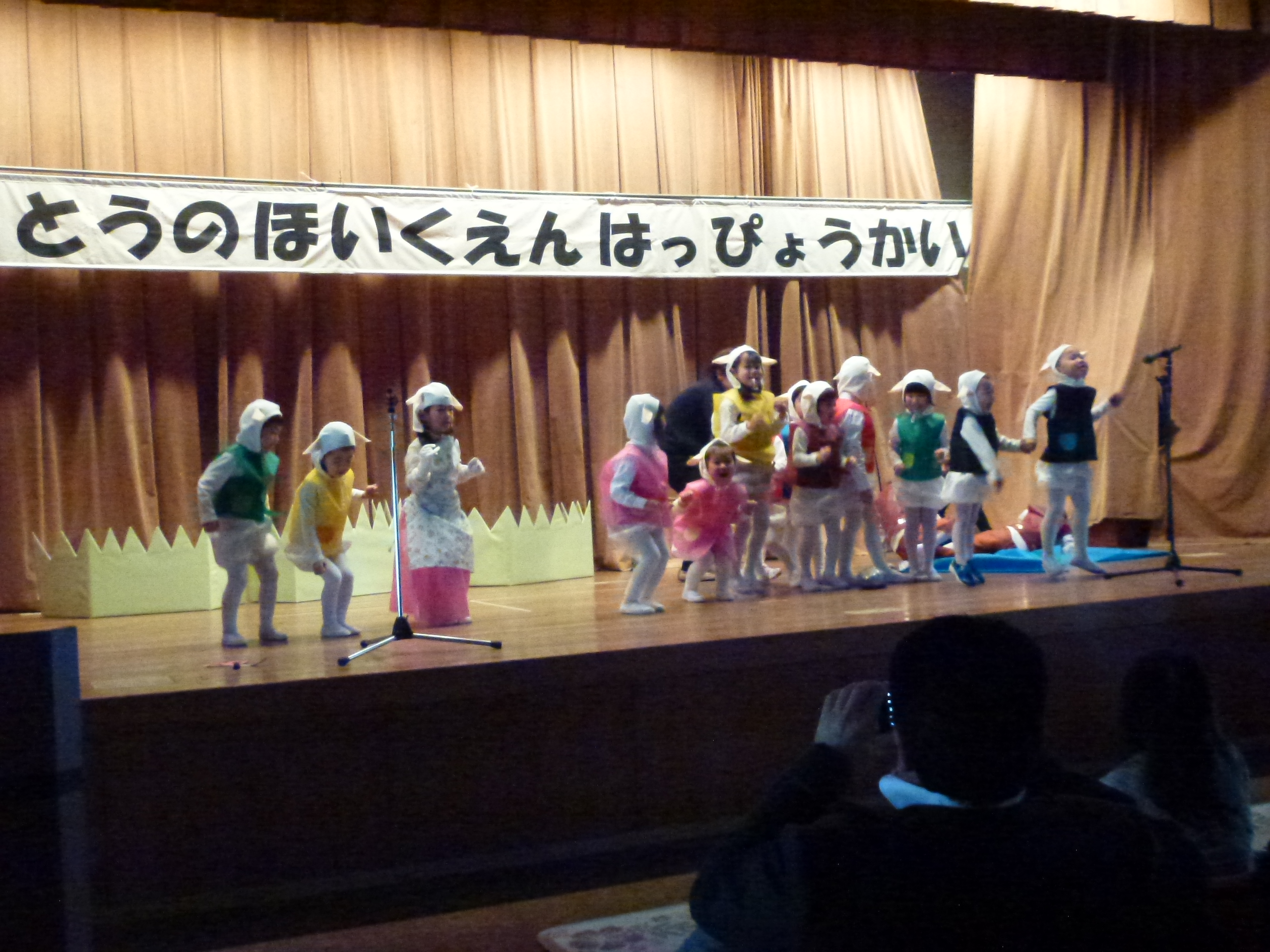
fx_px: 1504
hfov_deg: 45.8
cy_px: 476
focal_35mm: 41
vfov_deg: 35.1
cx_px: 635
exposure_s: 1/125
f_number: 3.9
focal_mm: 7.4
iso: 1600
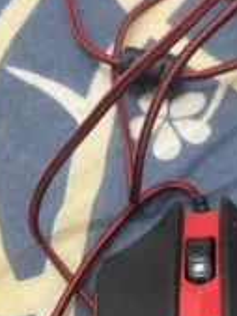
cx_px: 200
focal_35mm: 59
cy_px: 353
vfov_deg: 29.3
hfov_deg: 24.3
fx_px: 538
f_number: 1.6
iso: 640
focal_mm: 5.1
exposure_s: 1/33
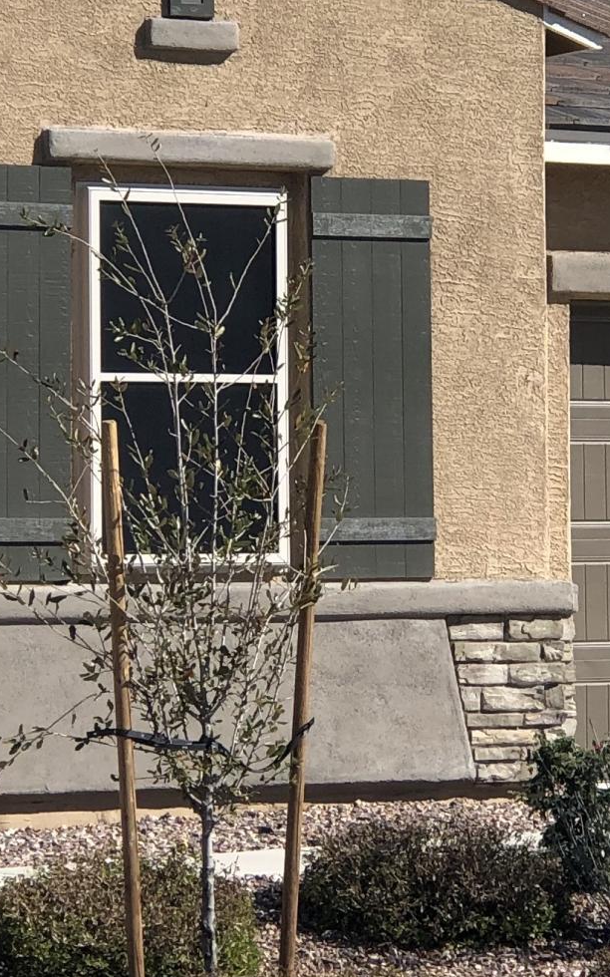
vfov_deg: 11.3
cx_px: 333
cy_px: 450
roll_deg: +1.0
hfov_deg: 7.1
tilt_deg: +0.9
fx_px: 4924
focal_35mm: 185
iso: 20
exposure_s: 1/838
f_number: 2.8
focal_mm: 6.6
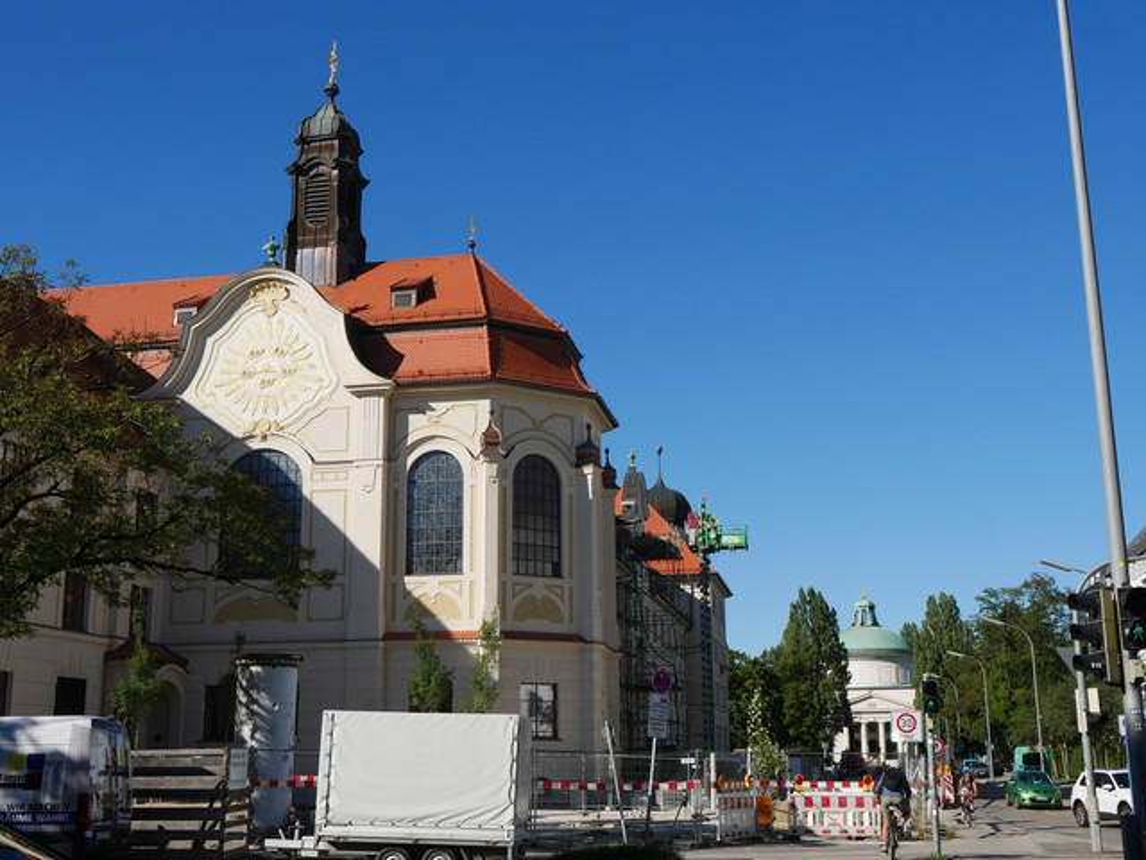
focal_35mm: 42
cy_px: 430
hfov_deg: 44.8
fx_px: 1390
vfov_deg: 34.3
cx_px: 573
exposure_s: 1/500
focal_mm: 21
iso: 200
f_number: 9
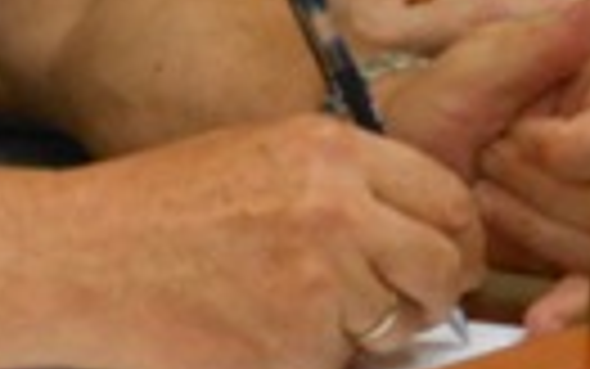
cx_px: 36
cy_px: -468
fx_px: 6338
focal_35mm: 394
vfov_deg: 3.3
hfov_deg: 5.3
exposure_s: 1/20
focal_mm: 13.6
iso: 400
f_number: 4.4
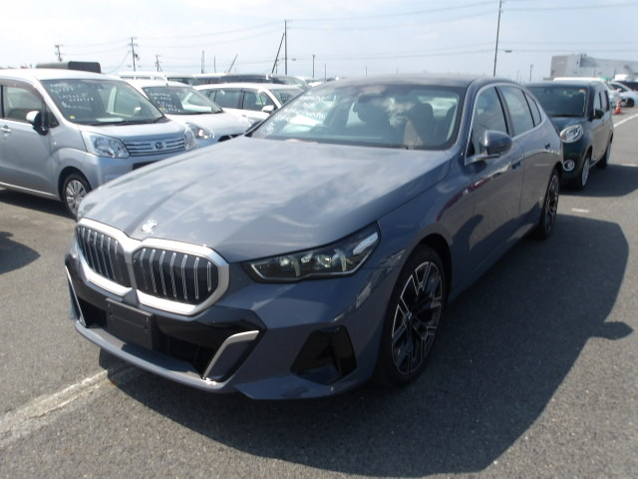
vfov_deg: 51.4
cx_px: 319
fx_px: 498
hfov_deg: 65.3
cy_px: 240
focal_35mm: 27
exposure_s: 1/102
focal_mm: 4.9
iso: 100
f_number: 10.4
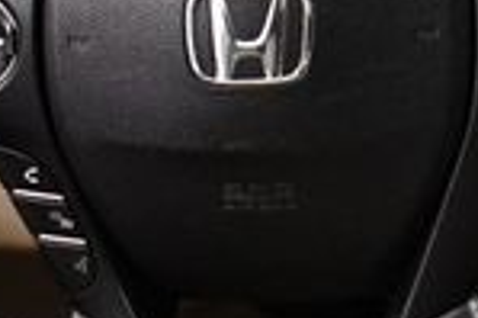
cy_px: -3
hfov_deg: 12.4
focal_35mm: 155
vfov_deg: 8.8
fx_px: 2056
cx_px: 773
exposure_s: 1/100
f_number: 3.5
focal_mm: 18
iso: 3200
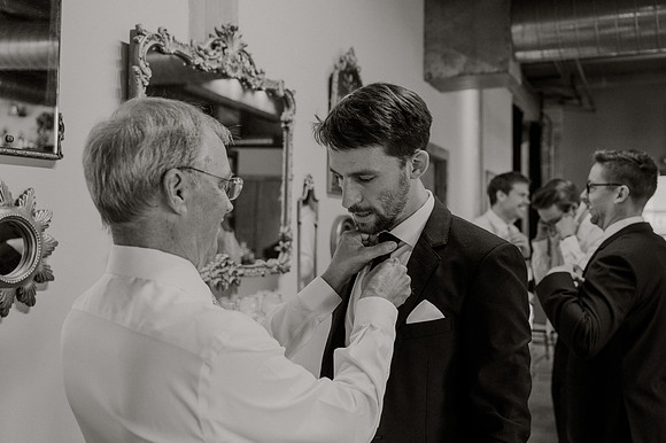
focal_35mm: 37
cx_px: 333
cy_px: 222
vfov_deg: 35.6
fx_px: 691
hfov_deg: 51.5
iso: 1250
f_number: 3.5
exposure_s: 1/160
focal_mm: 36
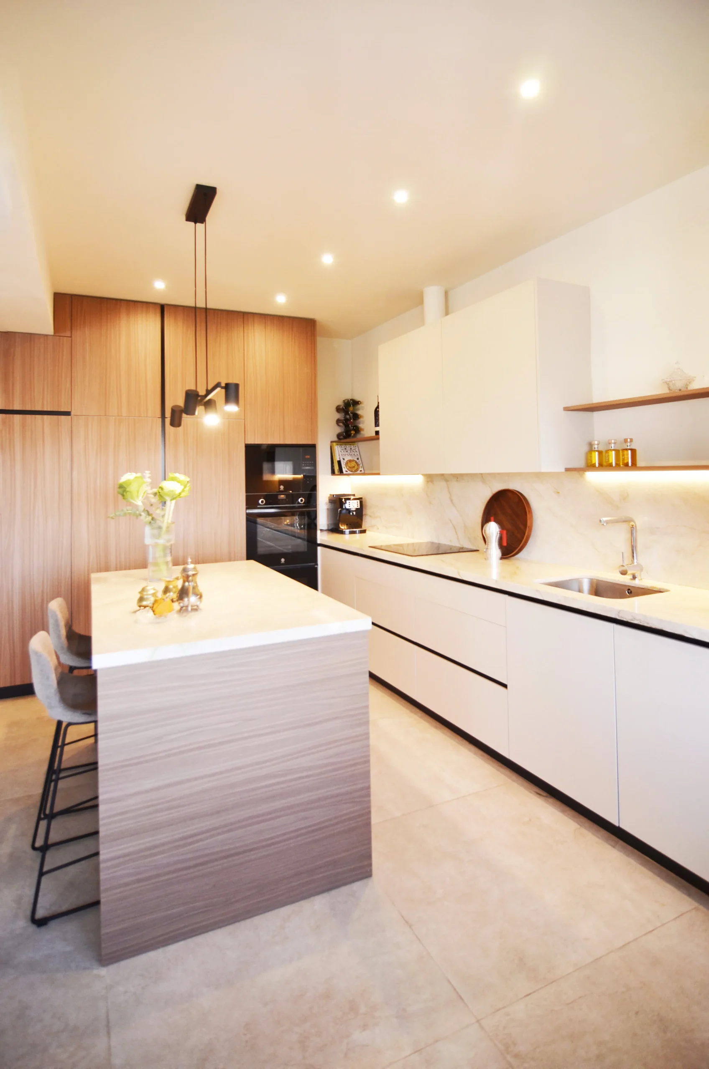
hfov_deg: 67.2
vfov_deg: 90.1
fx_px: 534
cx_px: 354
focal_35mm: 18
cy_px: 534
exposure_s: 1/80
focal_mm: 12
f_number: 4
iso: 200
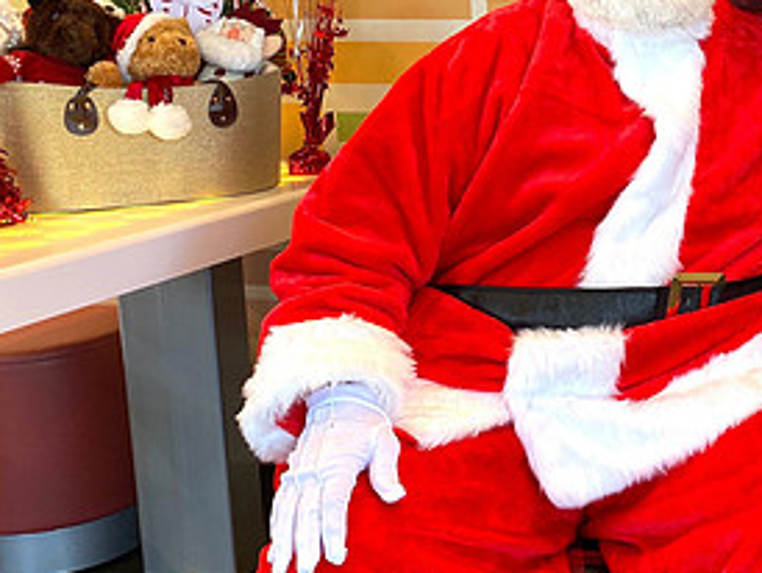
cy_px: 196
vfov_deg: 26.5
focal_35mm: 55
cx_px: 762
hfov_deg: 32.2
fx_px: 1212
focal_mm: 4.25
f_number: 1.8
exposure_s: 1/60
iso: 80
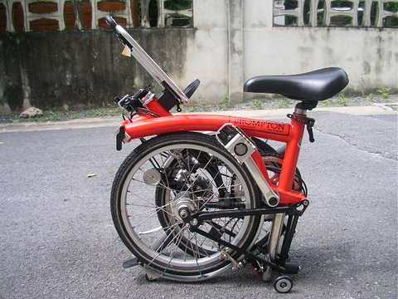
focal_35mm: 37
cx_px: 199
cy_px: 150
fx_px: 425
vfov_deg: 38.7
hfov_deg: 50.1
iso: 50
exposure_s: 1/299
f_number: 2.8
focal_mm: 5.7
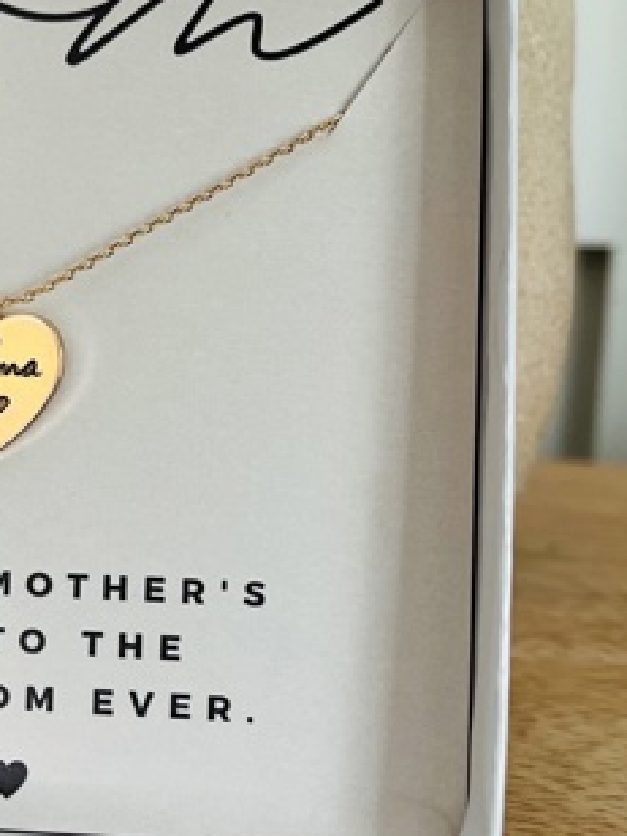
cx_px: 66
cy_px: 434
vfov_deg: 32.7
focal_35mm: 59
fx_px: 1425
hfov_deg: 24.1
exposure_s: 1/119
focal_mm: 5.1
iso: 125
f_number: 1.6
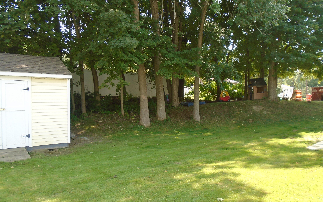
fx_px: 246
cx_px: 164
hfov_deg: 66.5
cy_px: 107
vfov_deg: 44.5
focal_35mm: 28
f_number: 3.2
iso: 100
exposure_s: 1/125
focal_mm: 4.6
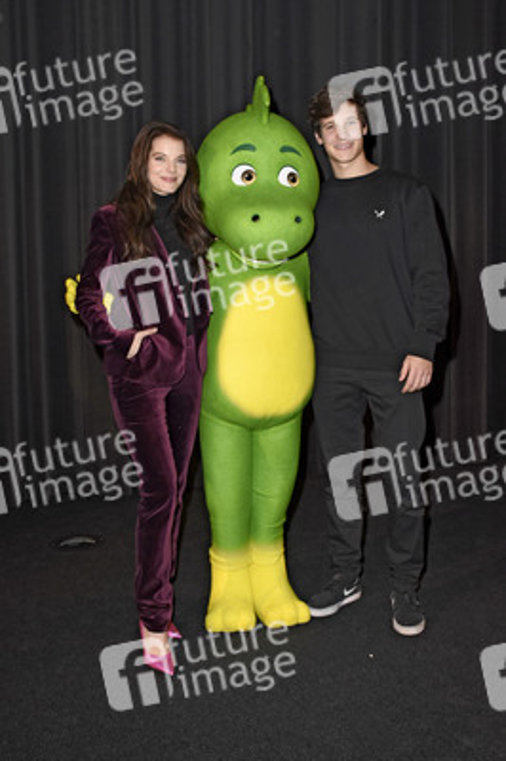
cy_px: 380
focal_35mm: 34
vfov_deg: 55.1
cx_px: 253
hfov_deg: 38.3
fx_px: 729
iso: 800
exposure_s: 1/125
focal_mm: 23
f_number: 5.6
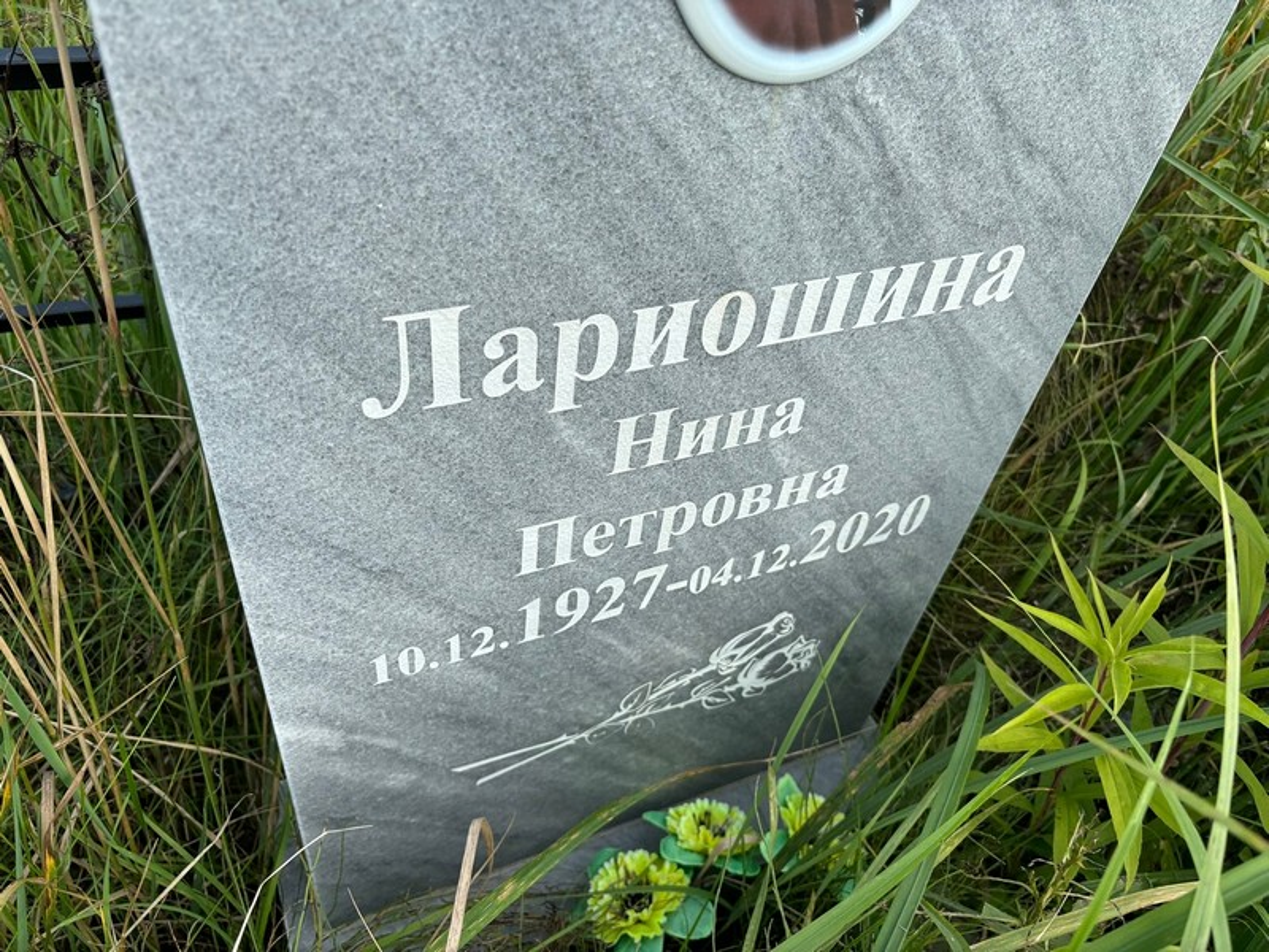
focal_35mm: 26
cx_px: 634
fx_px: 953
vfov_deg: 53.1
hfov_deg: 67.3
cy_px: 476
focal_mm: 5.96
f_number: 1.6
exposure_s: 1/1344
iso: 50
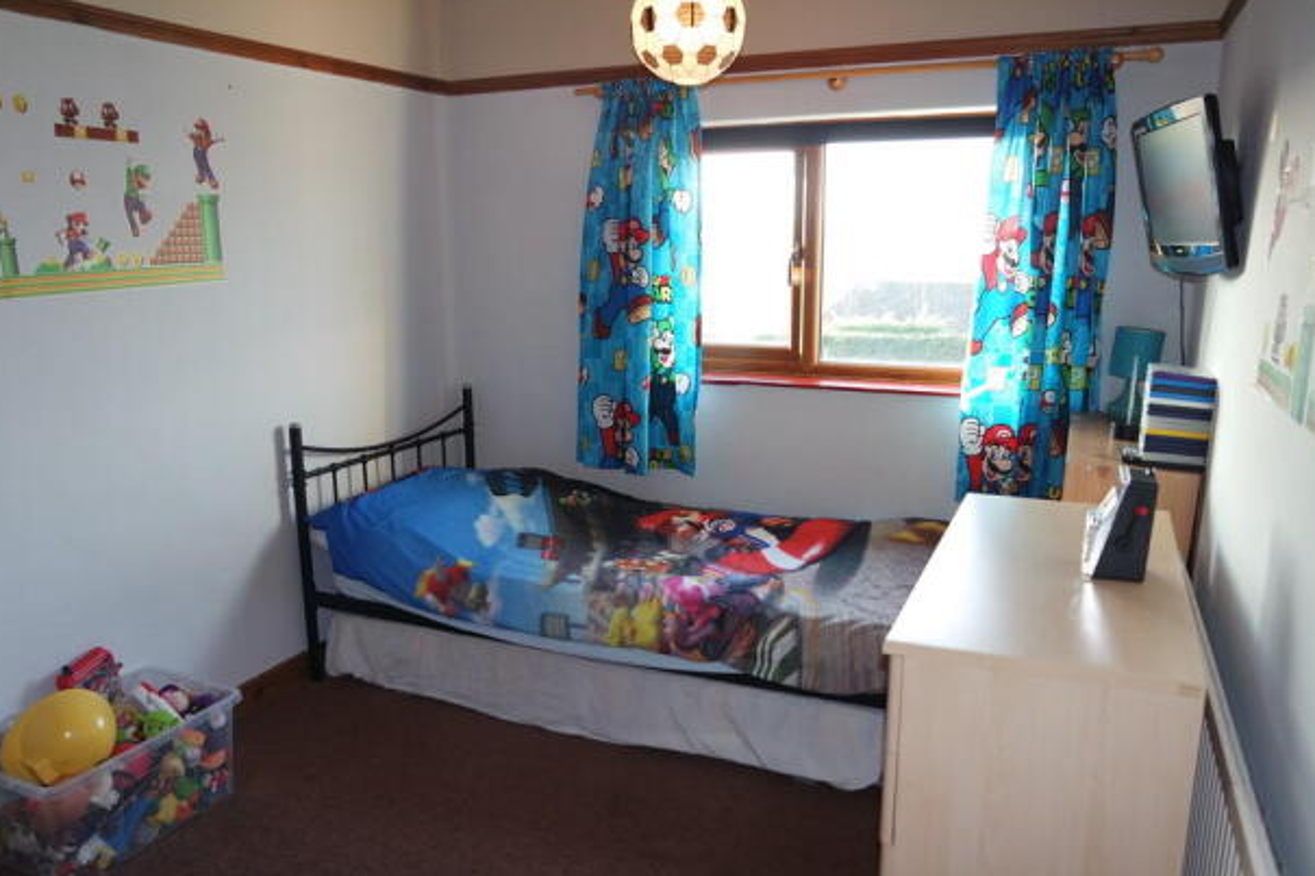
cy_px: 468
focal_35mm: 26
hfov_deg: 69.4
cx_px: 627
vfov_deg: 49.5
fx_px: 949
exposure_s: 1/30
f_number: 3.5
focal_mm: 16
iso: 400
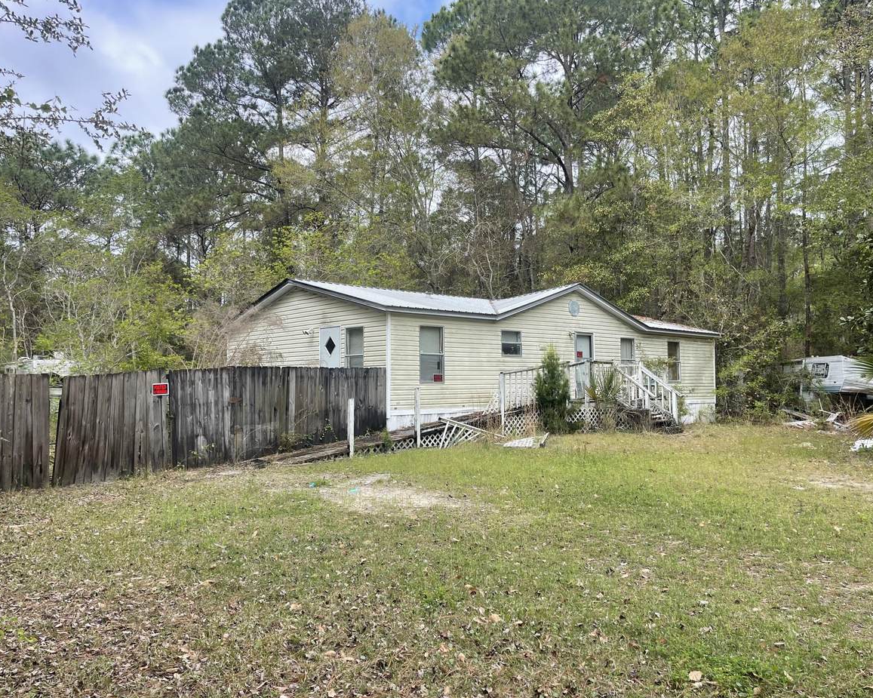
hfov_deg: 64.0
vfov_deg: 53.2
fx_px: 697
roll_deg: -0.5
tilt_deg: +1.2
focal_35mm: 27
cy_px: 349
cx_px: 464
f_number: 1.6
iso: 32
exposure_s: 1/1238
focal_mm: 5.1
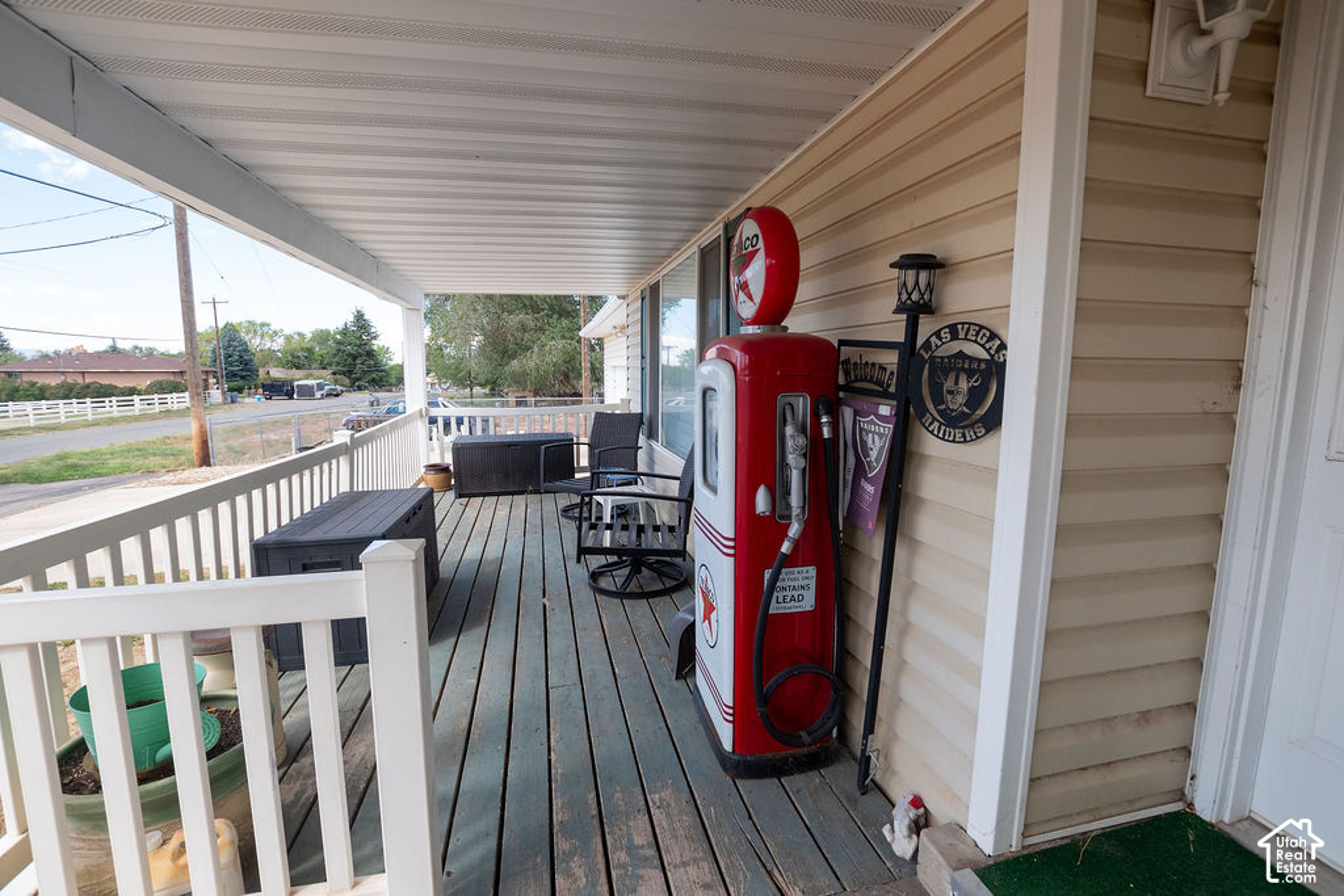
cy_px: 448
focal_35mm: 15
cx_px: 672
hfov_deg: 100.4
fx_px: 560
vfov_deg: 77.3
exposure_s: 1/640
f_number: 5
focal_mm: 10
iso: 500
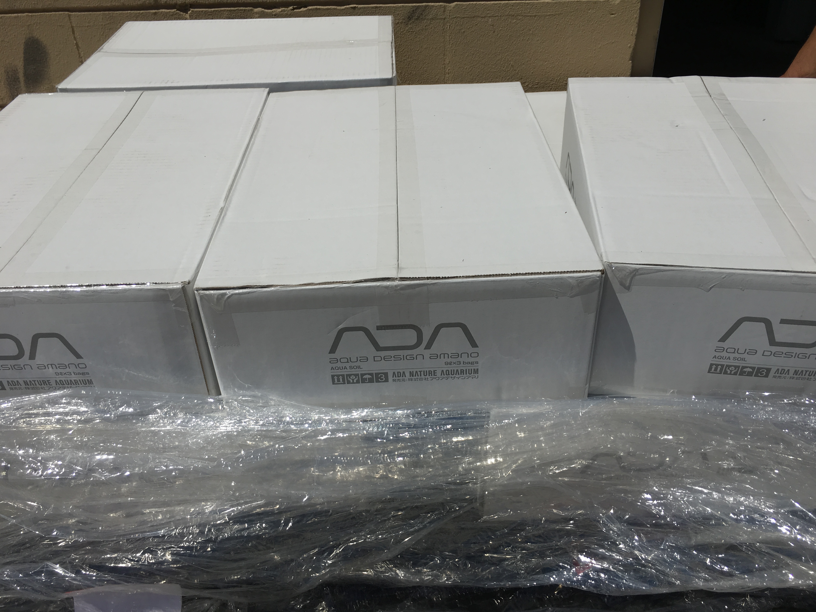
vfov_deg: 48.2
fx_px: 684
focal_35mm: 29
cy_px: 306
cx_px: 408
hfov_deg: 61.7
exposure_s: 1/4049
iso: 25
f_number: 2.2
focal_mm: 4.15
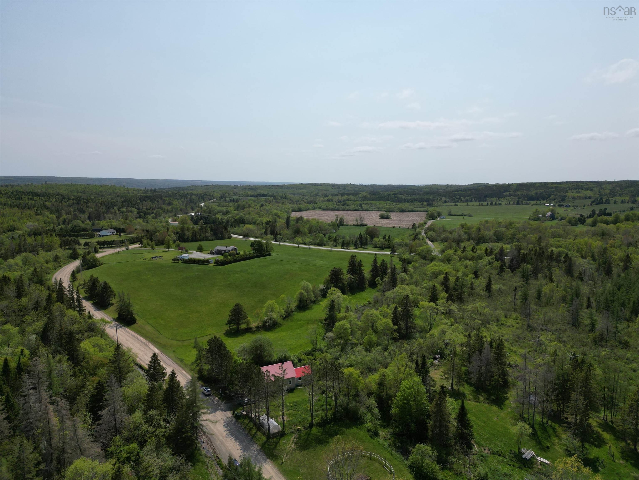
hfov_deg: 71.6
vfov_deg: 56.8
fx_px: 443
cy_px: 240
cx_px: 320
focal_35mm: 24
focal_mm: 6.72
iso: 100
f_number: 1.7
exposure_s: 1/5000
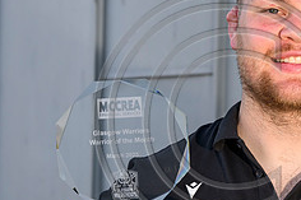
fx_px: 2139
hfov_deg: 8.0
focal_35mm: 256
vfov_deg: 5.4
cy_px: 118
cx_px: 224
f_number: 8
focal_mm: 104
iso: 320
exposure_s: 1/250
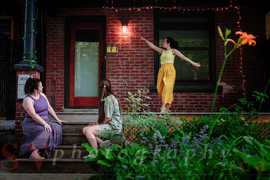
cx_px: 115
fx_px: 343
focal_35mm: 46
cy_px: 96
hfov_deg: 42.8
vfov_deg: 29.4
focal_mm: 26.5
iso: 500
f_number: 1.8
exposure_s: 1/160
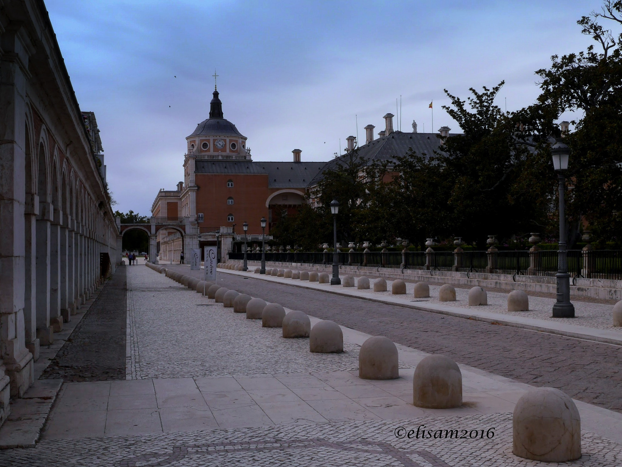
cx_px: 311
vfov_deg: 30.3
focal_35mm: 48
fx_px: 862
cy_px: 234
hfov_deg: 39.7
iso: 160
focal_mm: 24
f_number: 11
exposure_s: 1/400
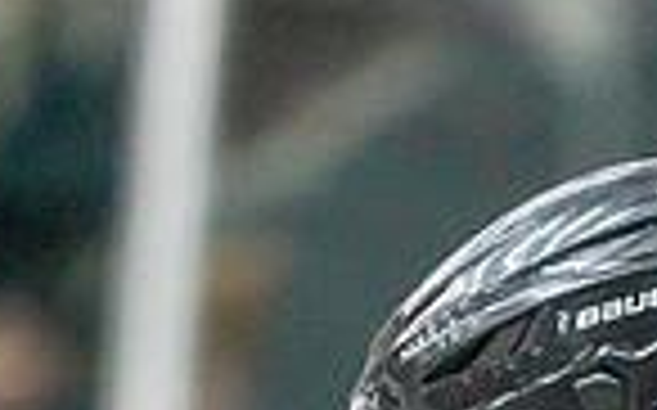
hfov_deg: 3.0
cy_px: 863
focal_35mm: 700
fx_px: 12524
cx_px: 446
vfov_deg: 1.9
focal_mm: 173
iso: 3200
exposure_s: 1/1250
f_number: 2.8
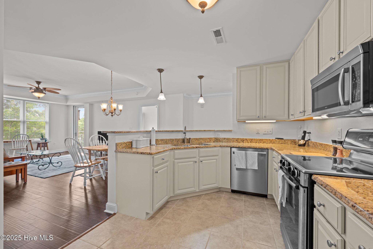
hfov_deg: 104.3
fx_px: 145
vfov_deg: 81.2
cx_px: 186
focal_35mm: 14
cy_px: 124
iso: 100
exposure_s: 1.6
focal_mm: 14
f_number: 9
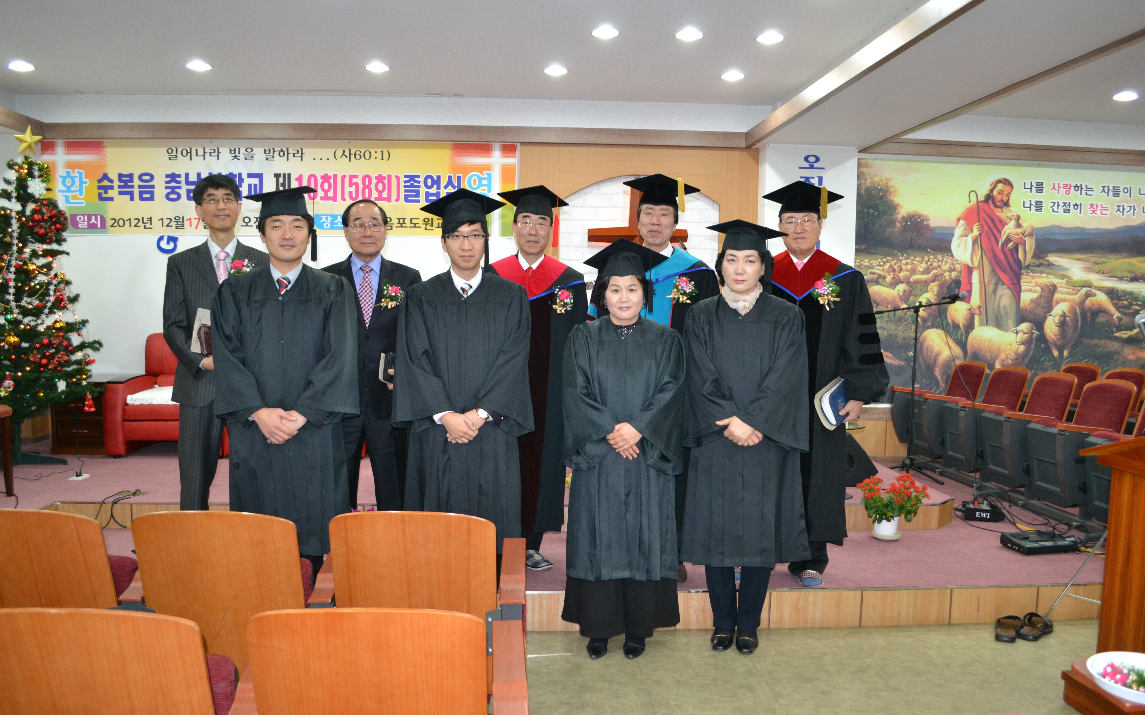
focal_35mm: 28
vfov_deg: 44.5
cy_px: 380
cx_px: 567
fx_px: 874
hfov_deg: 66.5
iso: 1250
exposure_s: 1/60
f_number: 3.5
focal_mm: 18
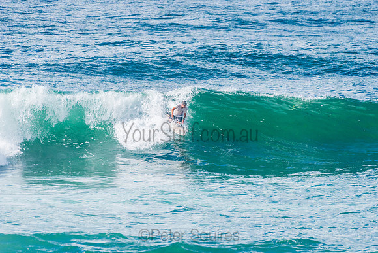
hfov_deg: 4.1
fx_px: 5251
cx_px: 189
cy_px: 126
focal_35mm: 500
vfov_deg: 2.8
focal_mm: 500
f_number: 5.6
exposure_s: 1/2000
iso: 280
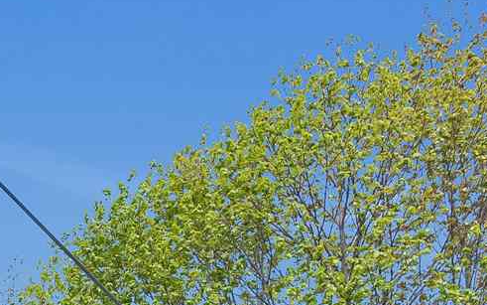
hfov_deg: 14.9
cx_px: -595
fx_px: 1354
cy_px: 718
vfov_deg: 11.0
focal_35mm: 102
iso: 800
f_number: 8
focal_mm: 16
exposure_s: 1/500
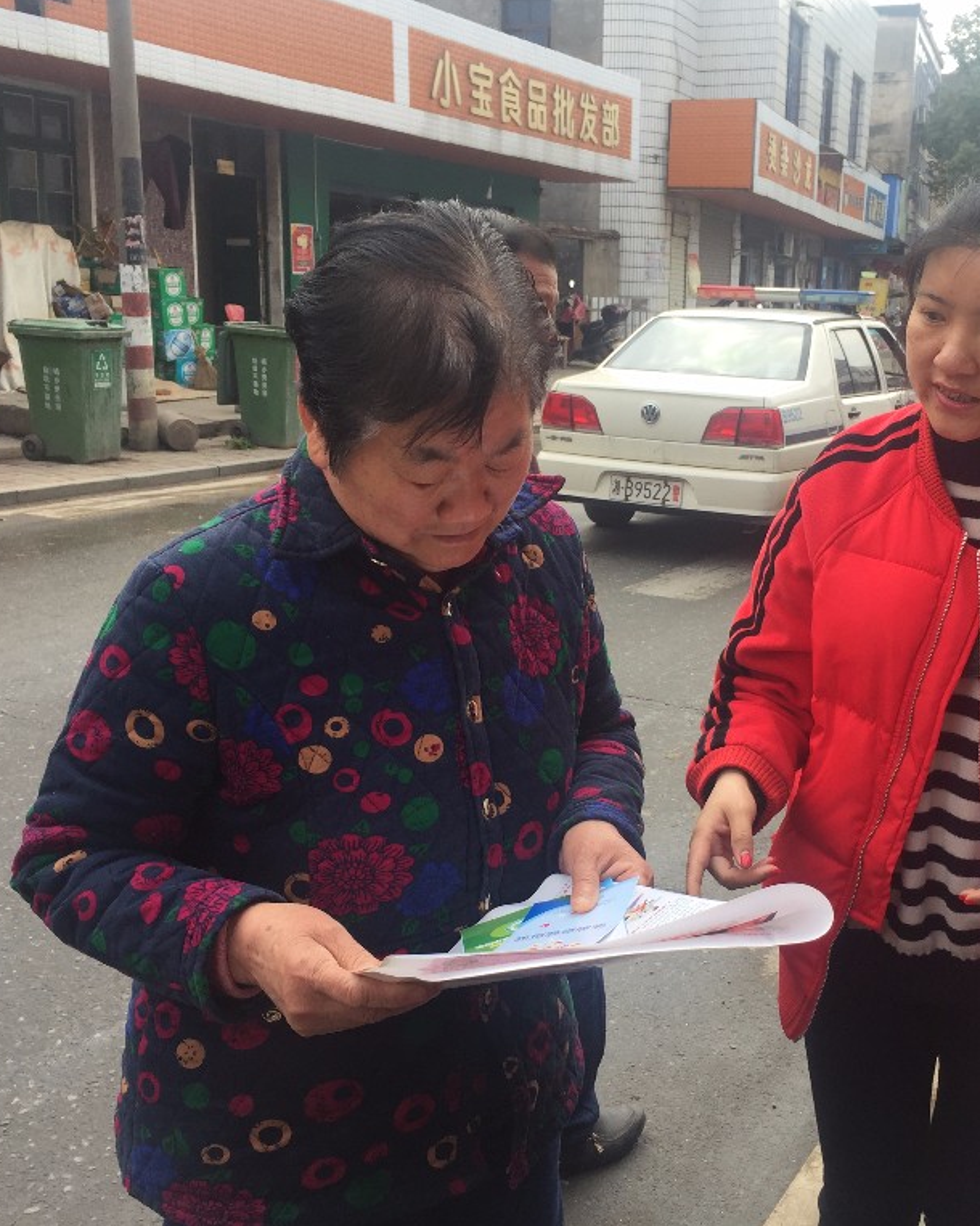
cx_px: 620
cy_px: 612
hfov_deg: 38.9
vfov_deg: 47.9
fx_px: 1378
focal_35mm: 38
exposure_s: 1/460
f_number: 2.2
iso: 32
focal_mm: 4.15
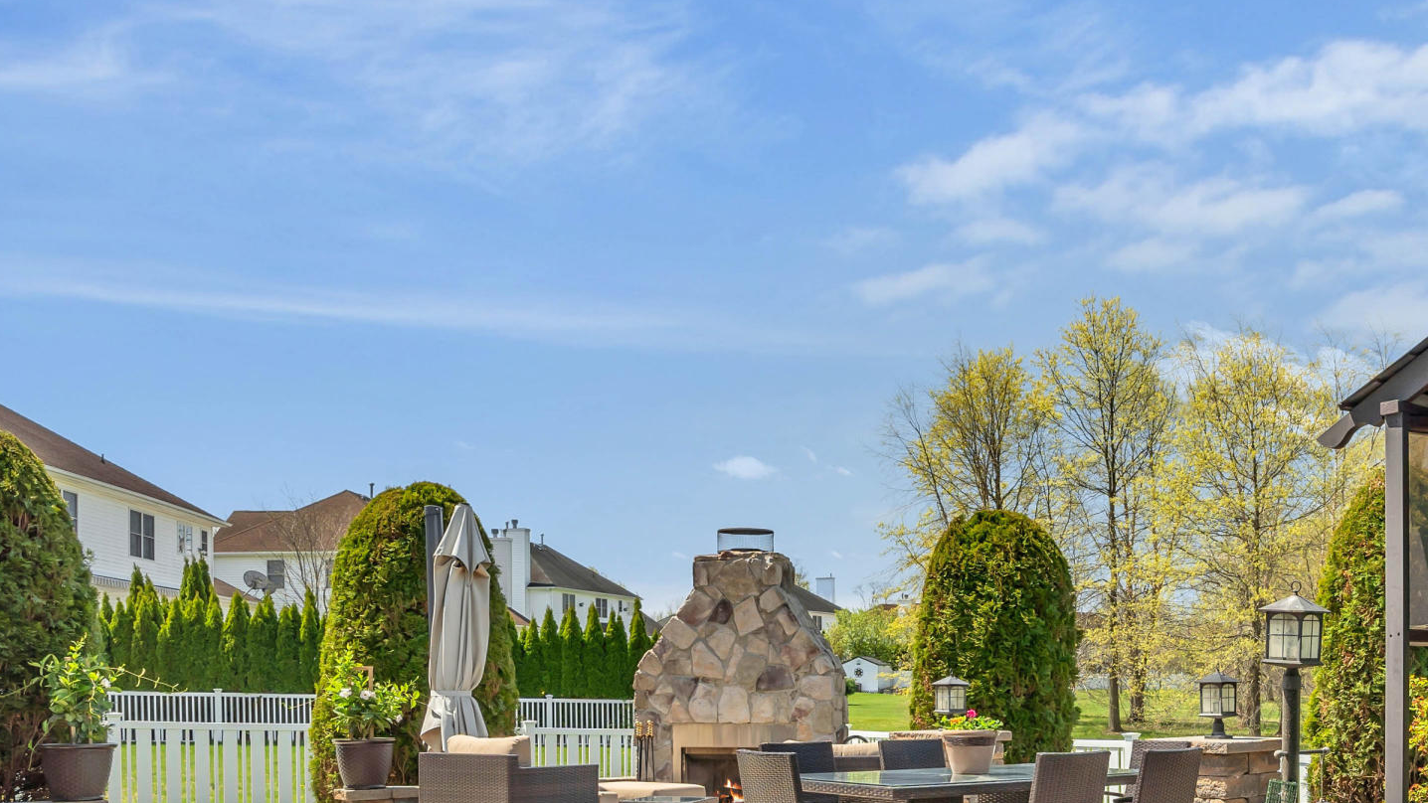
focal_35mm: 35
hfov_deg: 53.4
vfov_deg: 32.5
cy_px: 679
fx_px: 1325
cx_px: 1114
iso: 200
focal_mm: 16
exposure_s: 1/125
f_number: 8
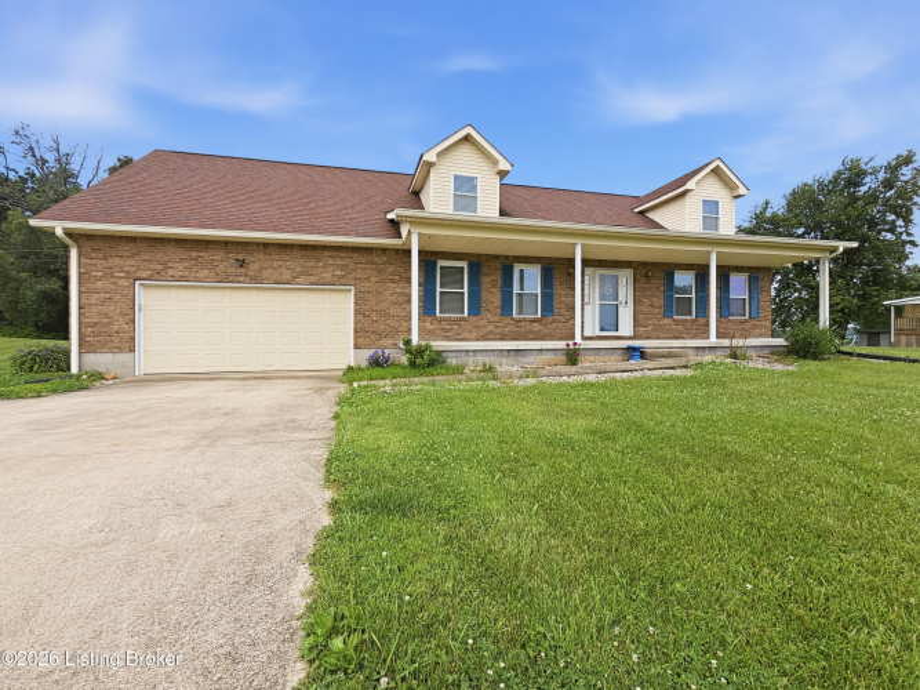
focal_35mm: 14
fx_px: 372
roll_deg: -1.0
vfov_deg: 85.7
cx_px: 460
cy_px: 345
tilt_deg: -1.8
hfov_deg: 102.1
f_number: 2.2
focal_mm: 2.2
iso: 40
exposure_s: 1/770
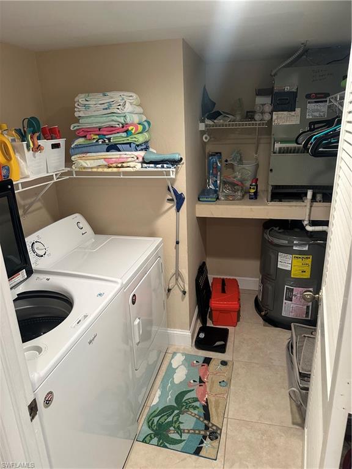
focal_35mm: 24
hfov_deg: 56.8
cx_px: 176
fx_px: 325
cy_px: 234
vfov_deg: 71.6
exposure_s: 1/60
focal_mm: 6.86
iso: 320
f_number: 1.78
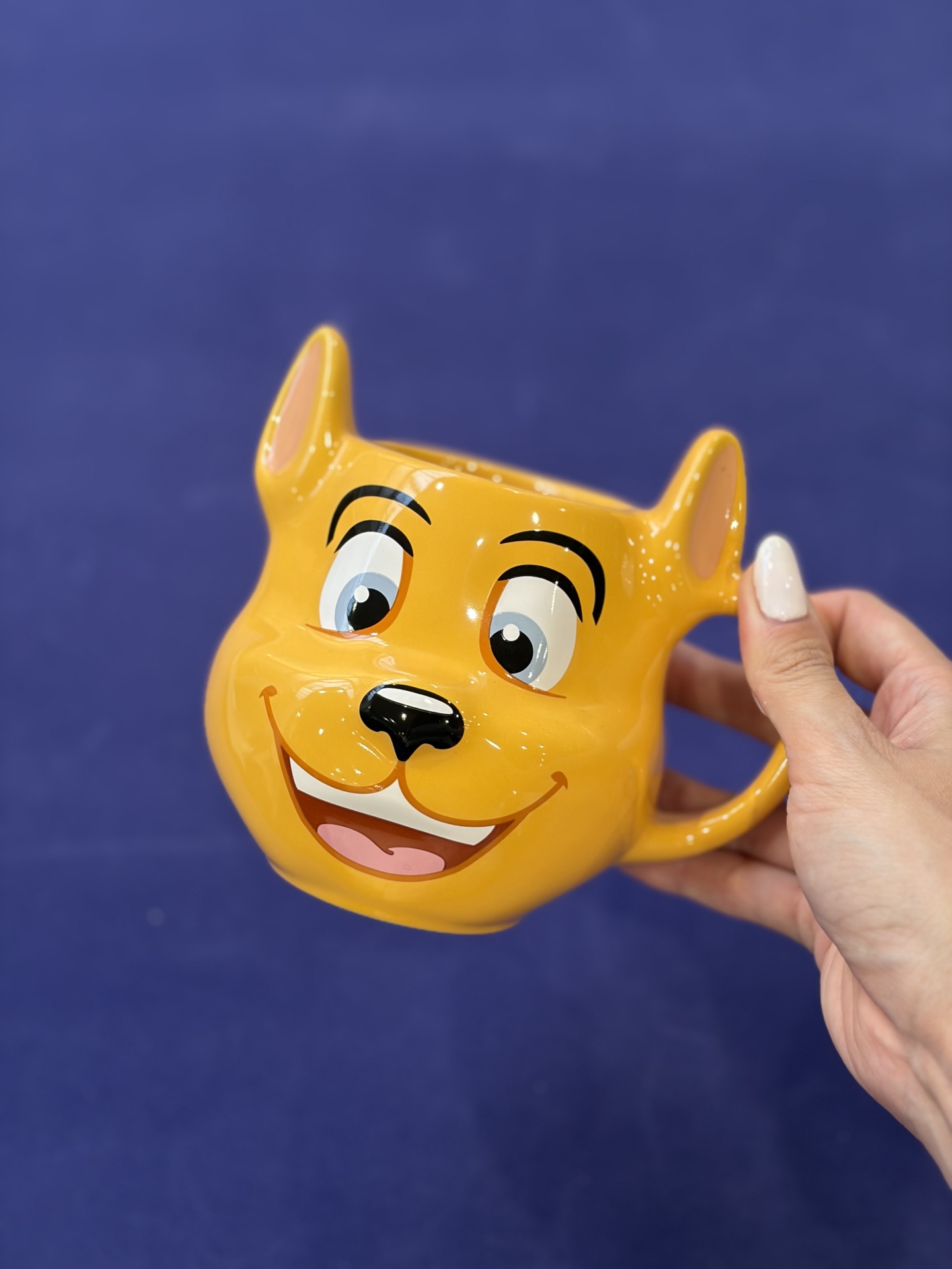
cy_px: 634
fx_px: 1907
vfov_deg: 36.8
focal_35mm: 52
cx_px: 476
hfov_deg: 28.0
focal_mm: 5.96
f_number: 1.6
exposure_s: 1/50
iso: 80
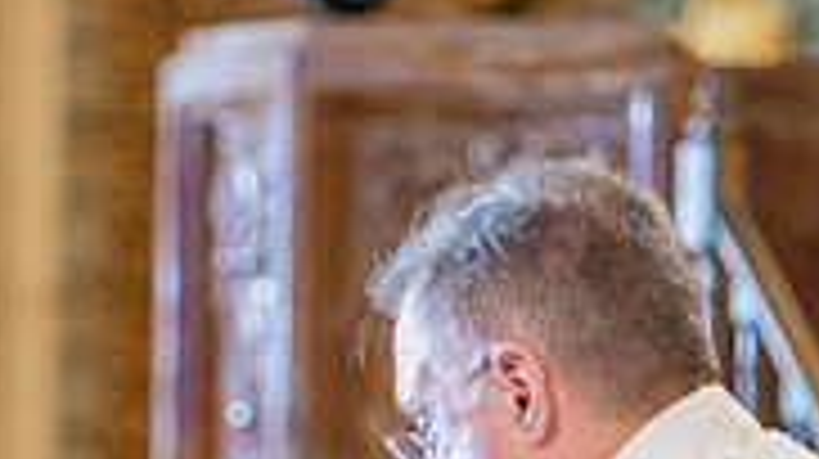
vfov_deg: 2.7
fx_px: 9807
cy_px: 830
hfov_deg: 4.8
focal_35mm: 452
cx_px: 266
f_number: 2.8
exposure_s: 1/100
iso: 1000
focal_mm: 135
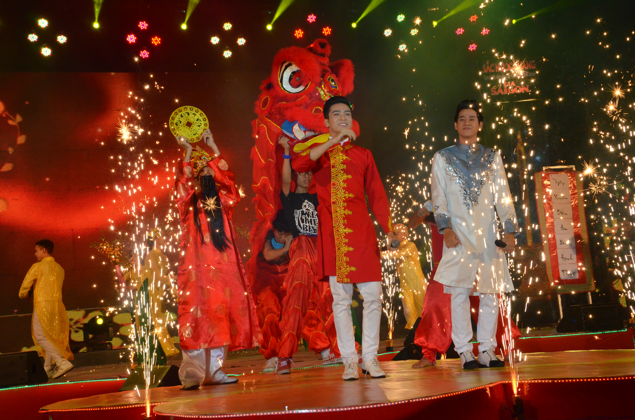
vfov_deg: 23.7
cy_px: 210
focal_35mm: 57
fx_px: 1003
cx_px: 318
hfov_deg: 35.1
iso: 2500
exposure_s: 1/200
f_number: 13
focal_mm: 38
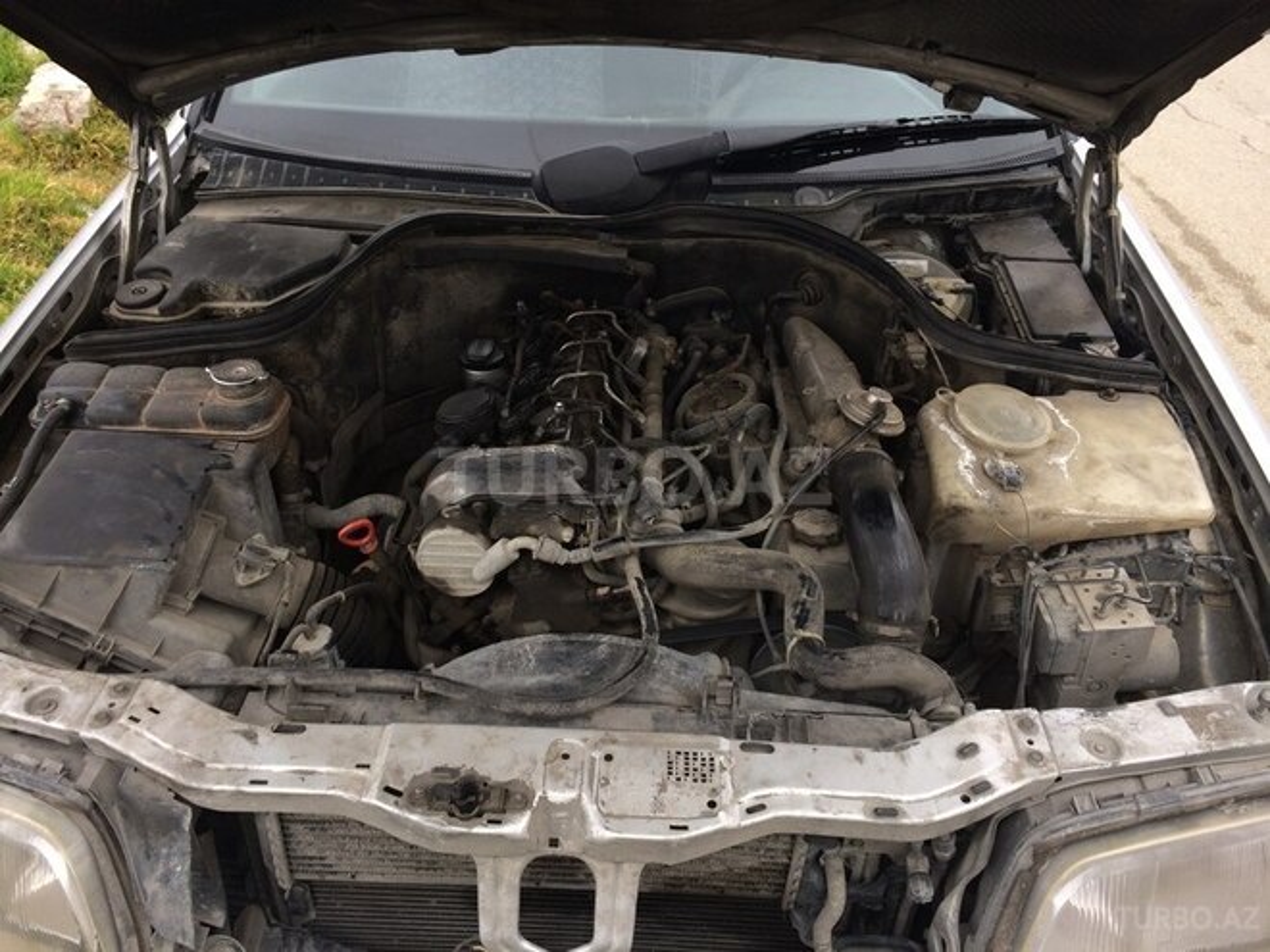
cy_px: 476
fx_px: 1064
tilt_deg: -35.8
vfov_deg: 48.2
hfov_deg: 61.7
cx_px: 635
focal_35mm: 29
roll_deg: -0.9
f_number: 2.2
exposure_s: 1/157
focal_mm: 4.15
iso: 32
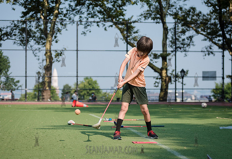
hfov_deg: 22.8
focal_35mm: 88
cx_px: 129
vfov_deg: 15.8
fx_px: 575
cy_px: 73
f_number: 4.5
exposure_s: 1/1600
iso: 200
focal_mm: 80
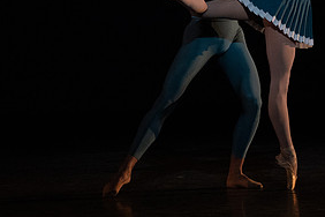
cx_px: 259
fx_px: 6815
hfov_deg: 2.7
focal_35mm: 755
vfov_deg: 1.8
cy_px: -1
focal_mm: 367
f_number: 5.6
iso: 8000
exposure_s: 1/320
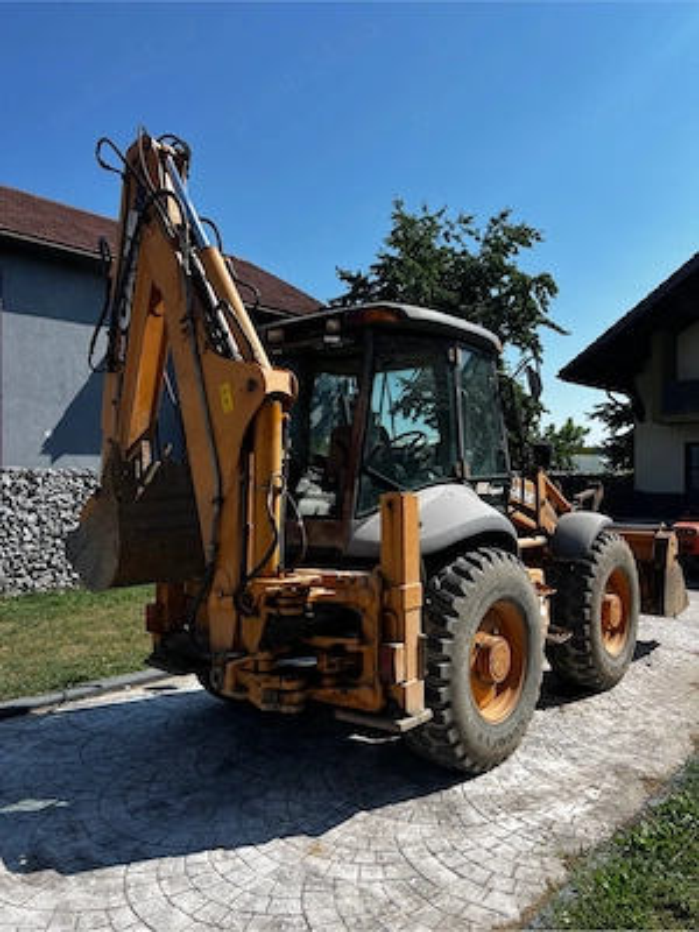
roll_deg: +0.5
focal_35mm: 26
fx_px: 700
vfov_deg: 67.3
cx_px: 350
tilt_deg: +1.9
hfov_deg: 53.1
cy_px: 466
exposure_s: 1/3356
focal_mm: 5.7
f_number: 1.5
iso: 50
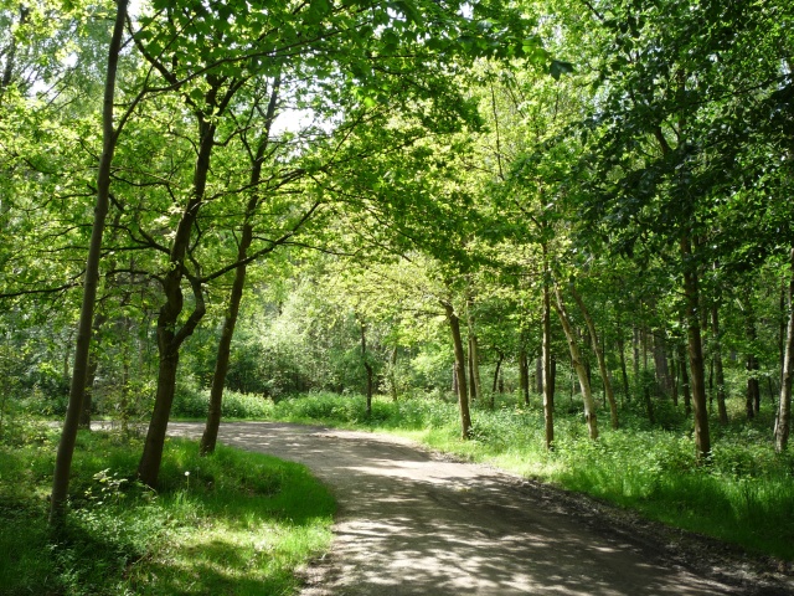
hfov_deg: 56.8
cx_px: 397
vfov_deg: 44.2
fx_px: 734
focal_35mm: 32
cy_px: 298
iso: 100
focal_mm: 5.2
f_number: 3.5
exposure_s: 1/100
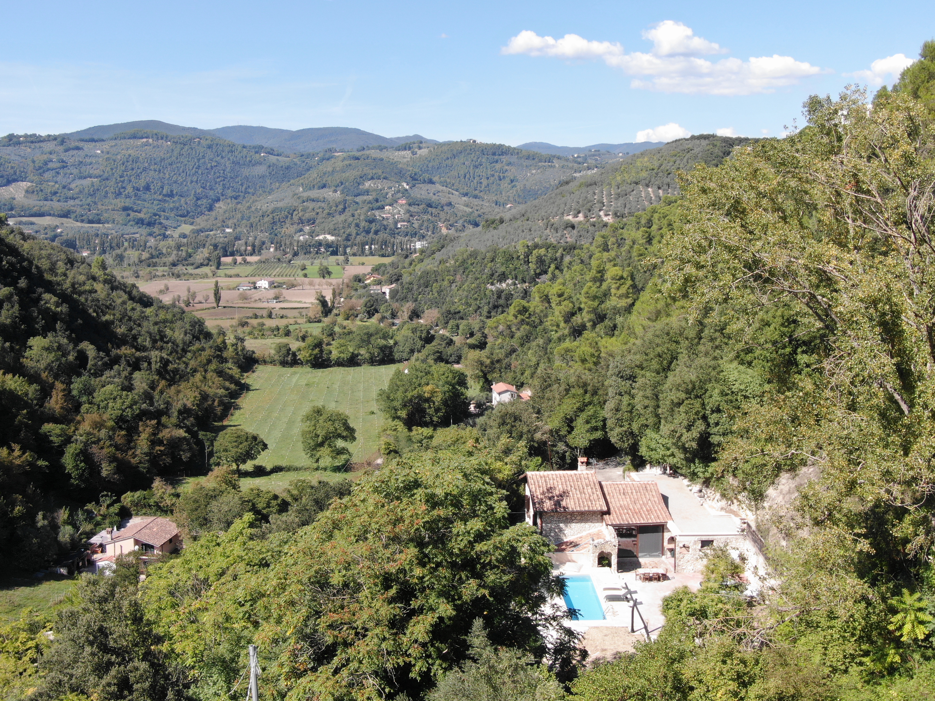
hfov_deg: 47.9
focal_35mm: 39
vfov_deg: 36.8
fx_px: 1053
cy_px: 350
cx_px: 468
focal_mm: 6.63
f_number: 3.4
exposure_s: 1/500
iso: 100
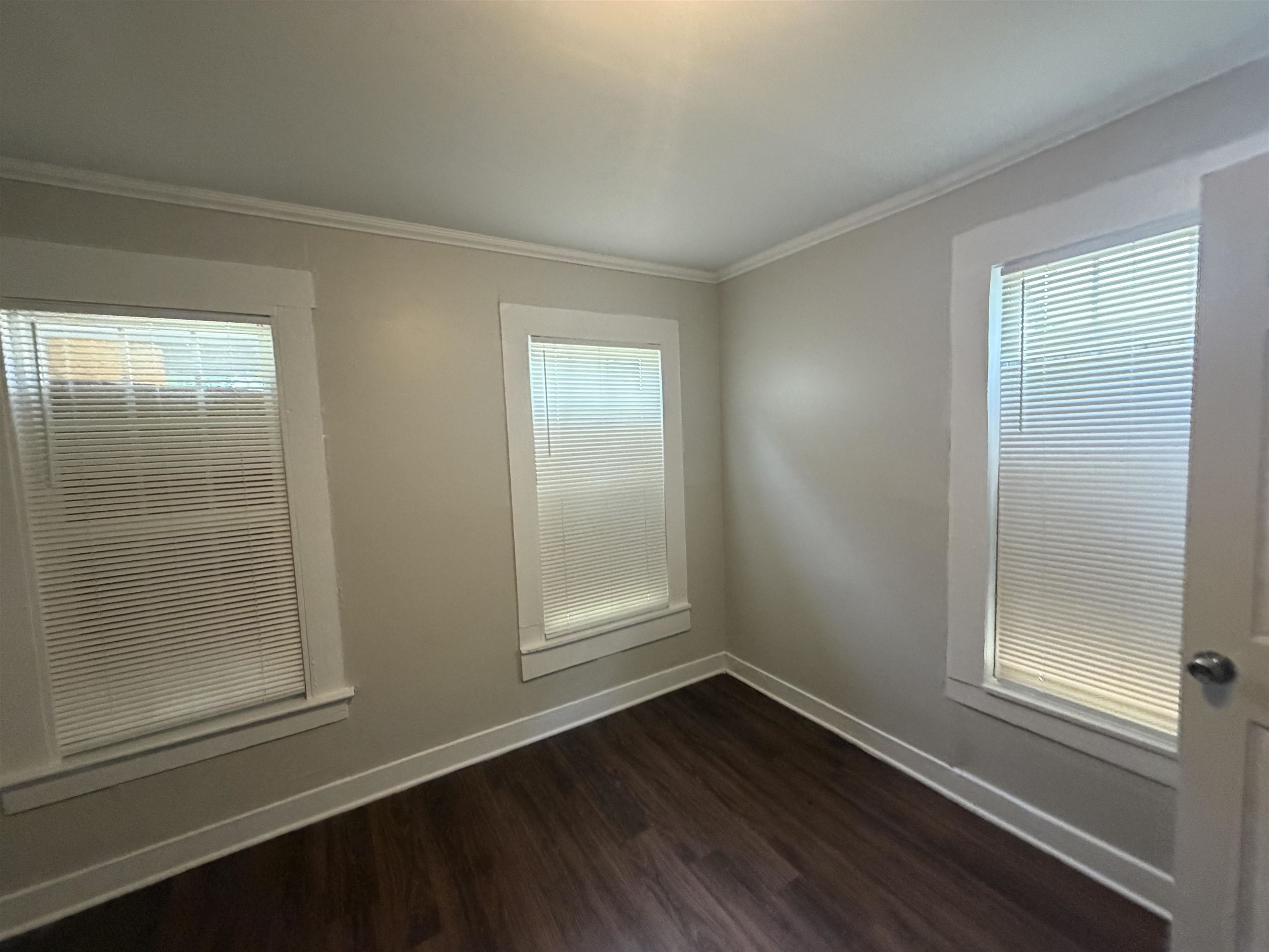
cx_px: 634
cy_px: 476
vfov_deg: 85.7
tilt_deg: -8.0
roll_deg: +1.0
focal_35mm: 14
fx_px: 513
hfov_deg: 102.1
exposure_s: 1/60
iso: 400
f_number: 2.2
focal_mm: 2.22
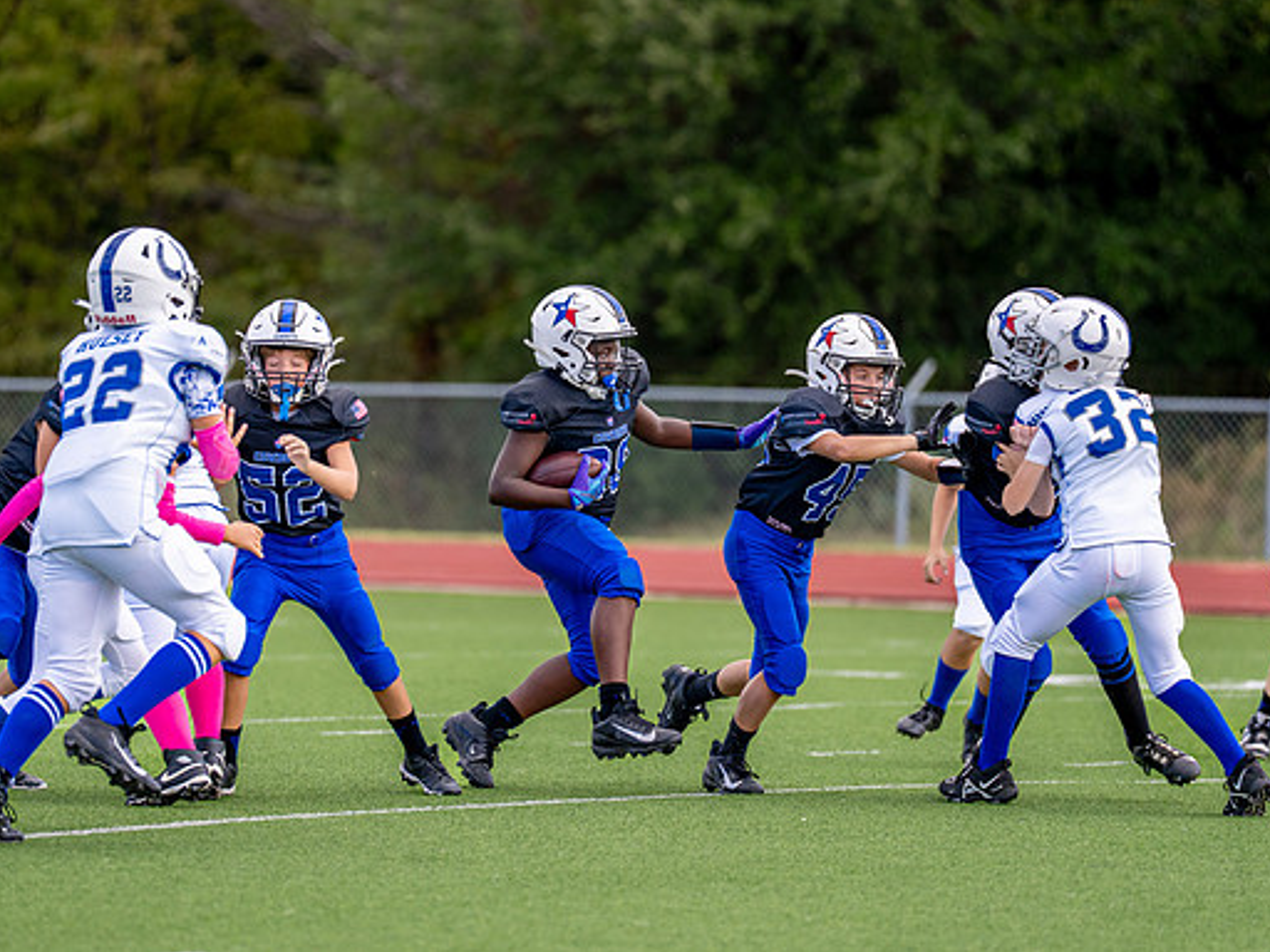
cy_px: 458
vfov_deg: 4.9
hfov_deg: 6.5
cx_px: 571
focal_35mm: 305
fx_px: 11190
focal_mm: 200
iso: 250
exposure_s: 1/2500
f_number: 2.8
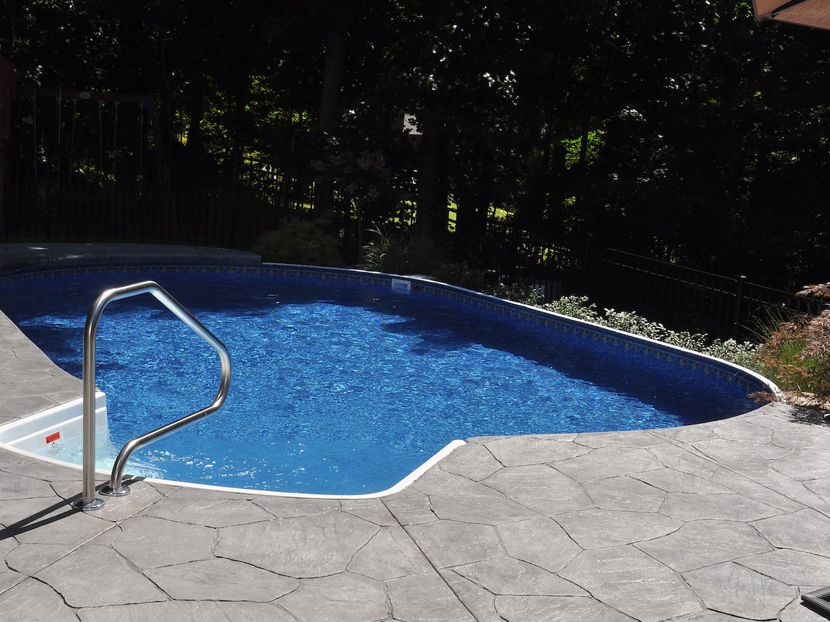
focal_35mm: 49
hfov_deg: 38.8
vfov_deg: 29.7
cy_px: 328
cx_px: 362
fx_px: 1175
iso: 400
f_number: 18
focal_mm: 28
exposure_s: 1/200
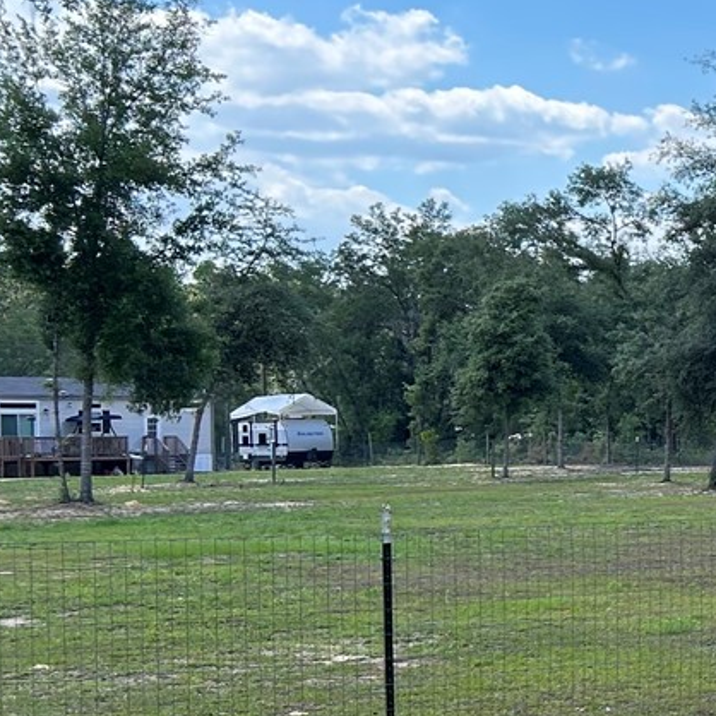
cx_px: 1209
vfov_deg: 19.7
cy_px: 473
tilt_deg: +0.0
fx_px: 2059
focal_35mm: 88
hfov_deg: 17.0
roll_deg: +0.1
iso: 50
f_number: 1.5
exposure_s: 1/1934
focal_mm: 5.7
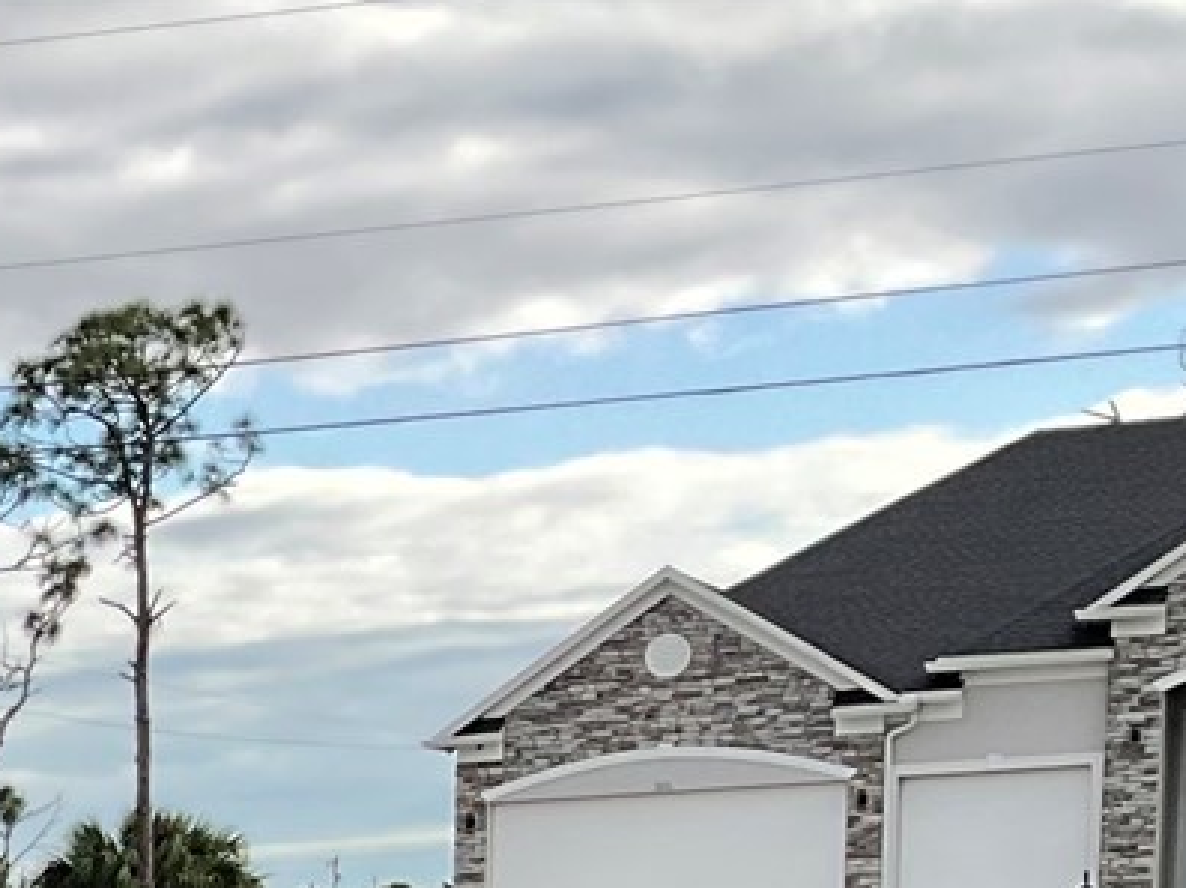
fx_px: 4005
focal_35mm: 117
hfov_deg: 14.6
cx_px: -998
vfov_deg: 11.4
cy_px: 1782
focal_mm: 3
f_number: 1.8
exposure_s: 1/1076
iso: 16
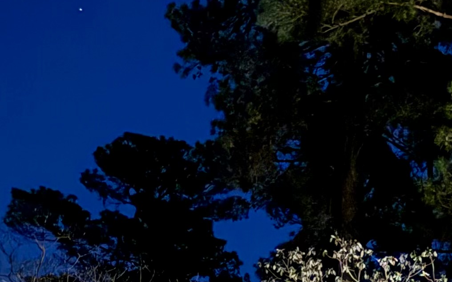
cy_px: 574
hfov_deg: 19.7
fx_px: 1244
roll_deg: +0.4
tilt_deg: +9.4
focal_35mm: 101
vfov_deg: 11.6
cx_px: 491
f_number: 1.78
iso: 2500
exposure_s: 1/5
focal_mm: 6.76
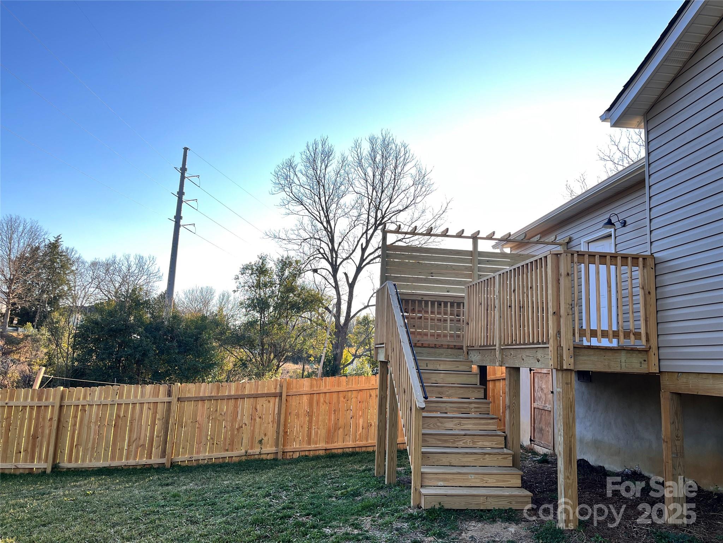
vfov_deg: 53.1
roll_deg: -2.1
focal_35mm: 26
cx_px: 362
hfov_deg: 67.3
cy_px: 272
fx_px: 543
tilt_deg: +8.4
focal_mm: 5.1
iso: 50
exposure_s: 1/362
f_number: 1.6
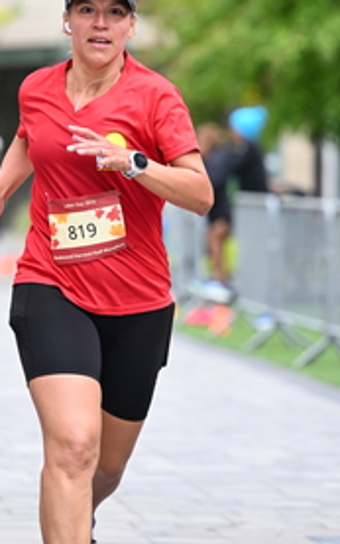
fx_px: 4346
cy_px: 114
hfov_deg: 4.5
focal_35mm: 293
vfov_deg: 7.2
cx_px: 113
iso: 640
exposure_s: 1/1600
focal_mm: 145
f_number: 2.8
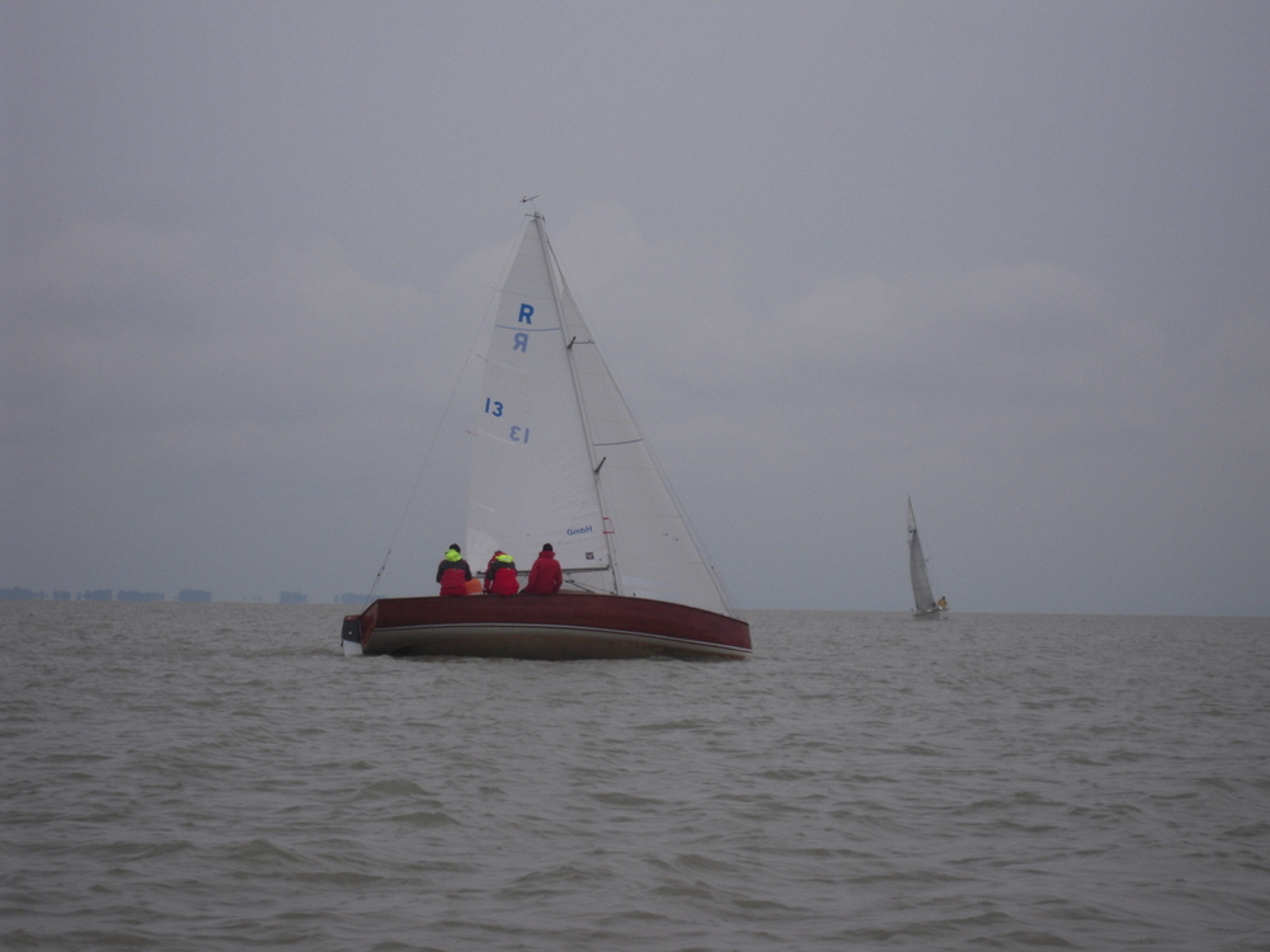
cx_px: 635
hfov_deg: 17.6
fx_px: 4109
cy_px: 476
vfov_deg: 13.2
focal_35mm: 112
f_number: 5.8
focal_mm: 20
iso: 100
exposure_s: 1/320
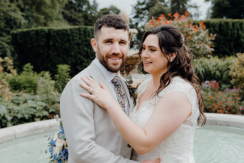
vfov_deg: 25.1
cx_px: 122
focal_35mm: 54
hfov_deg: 36.9
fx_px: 366
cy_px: 82
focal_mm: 36
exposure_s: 1/250
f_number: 3.5
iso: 125
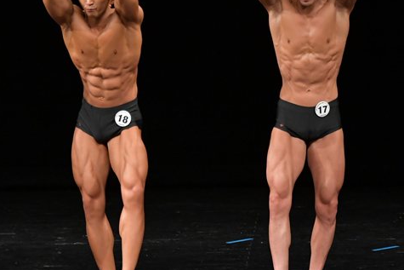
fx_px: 4939
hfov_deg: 4.7
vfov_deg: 3.1
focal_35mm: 440
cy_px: 146
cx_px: 298
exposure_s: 1/400
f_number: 5.6
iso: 3200
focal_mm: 180
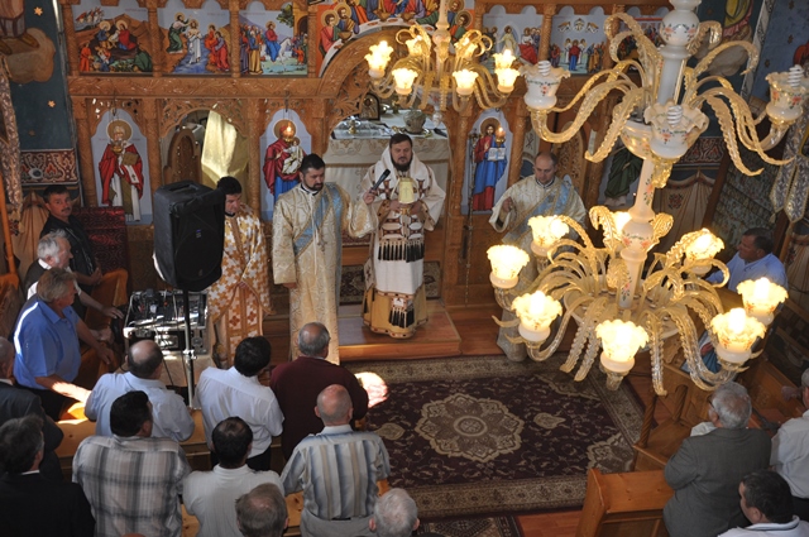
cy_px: 268
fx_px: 842
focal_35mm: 38
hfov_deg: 51.3
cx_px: 404
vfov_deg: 35.4
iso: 400
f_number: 4
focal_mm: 25
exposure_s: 1/125
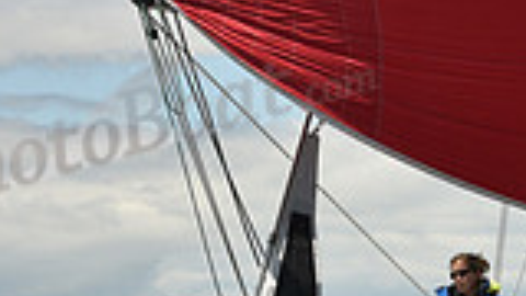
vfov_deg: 4.5
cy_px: 554
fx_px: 3710
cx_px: 549
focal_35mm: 266
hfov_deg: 8.1
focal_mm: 70
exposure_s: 1/800
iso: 320
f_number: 11
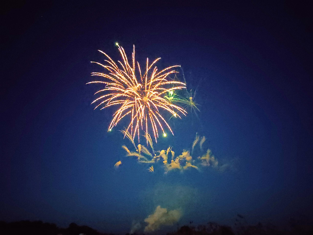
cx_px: 156
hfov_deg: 69.4
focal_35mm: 25
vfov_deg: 54.9
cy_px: 118
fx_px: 226
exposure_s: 1/14
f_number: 1.89
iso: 12734
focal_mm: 5.43
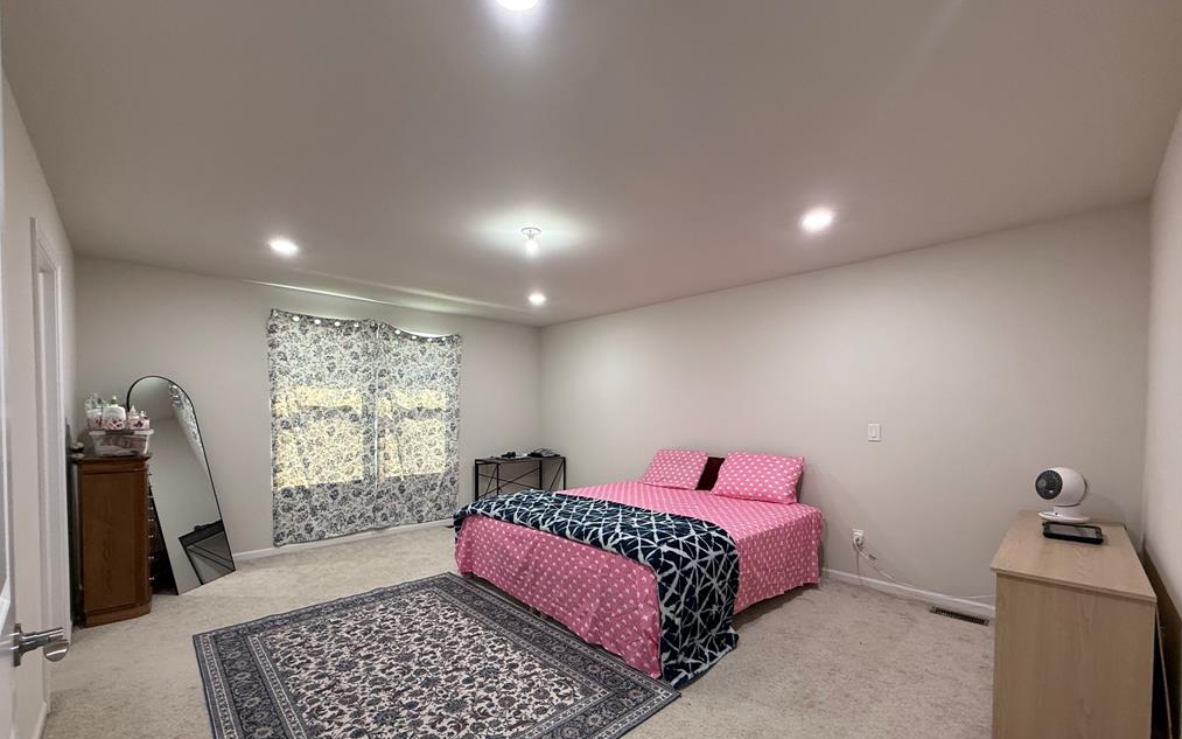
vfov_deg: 74.3
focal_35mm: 15
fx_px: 483
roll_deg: -0.4
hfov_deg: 101.5
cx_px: 588
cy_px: 427
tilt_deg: -1.0
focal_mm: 2.22
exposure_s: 1/60
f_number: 2.2
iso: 200
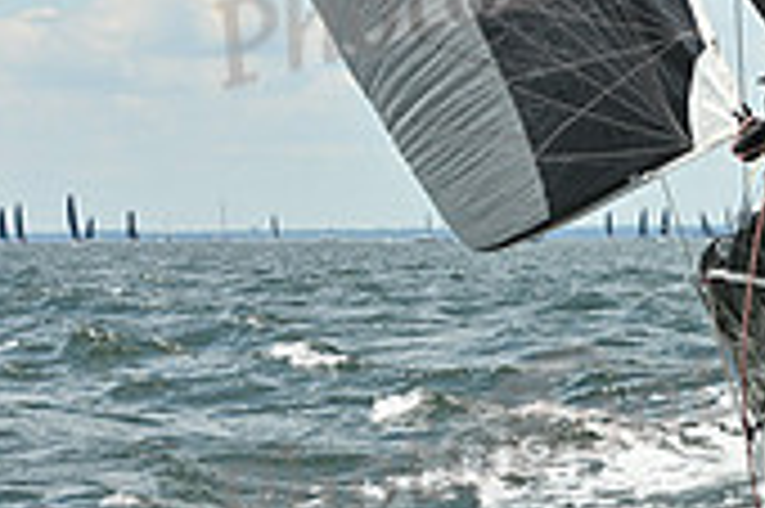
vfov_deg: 5.7
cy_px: 142
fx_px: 5074
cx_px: 1084
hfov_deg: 8.5
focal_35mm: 239
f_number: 7.1
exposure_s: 1/1250
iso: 250
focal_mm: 70
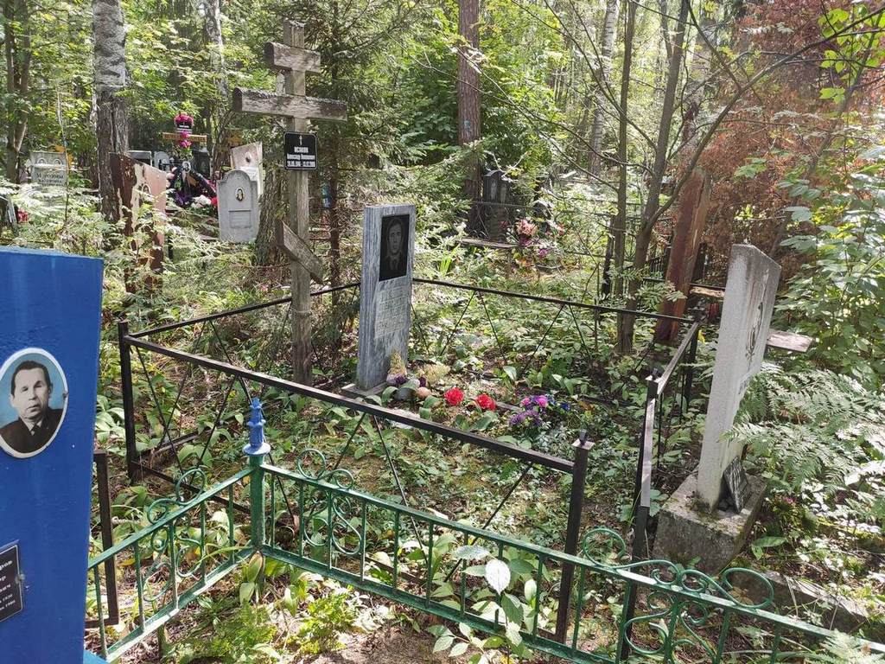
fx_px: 665
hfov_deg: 67.3
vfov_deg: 53.1
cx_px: 442
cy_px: 332
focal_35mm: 26
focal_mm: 4.77
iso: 126
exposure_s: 1/100
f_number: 1.75
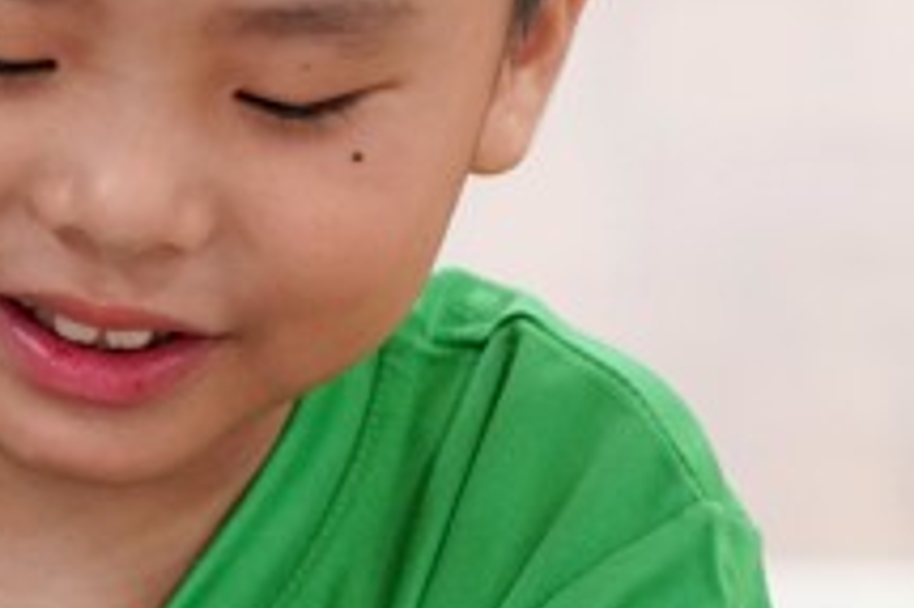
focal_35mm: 540
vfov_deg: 2.5
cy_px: 145
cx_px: 183
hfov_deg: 3.8
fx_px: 13699
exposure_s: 1/160
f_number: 4
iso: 2500
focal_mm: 129
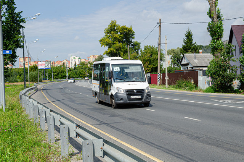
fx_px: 345
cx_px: 122
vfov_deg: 26.4
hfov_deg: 39.0
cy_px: 81
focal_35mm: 51
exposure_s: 1/800
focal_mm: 34
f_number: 11
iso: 450
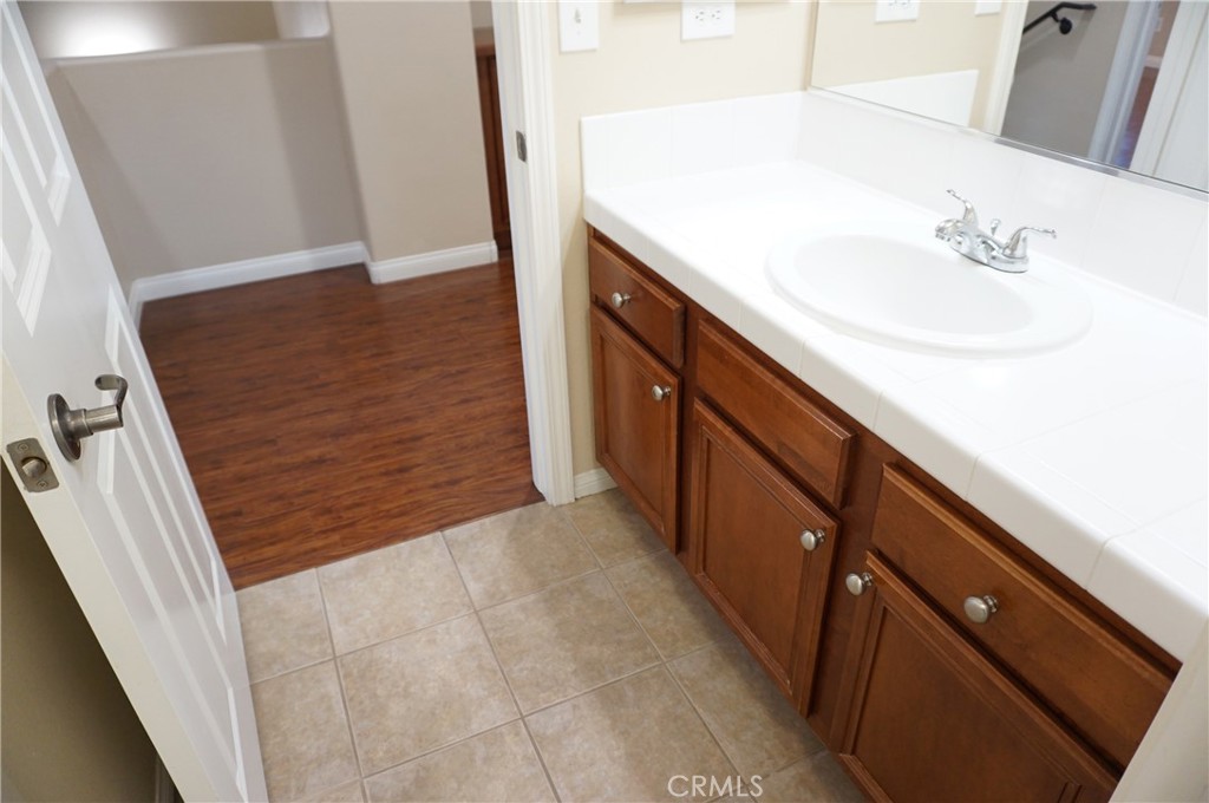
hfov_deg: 73.8
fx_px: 805
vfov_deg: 53.0
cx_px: 604
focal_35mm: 24
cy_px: 402
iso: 640
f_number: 3.5
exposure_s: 1/60
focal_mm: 16
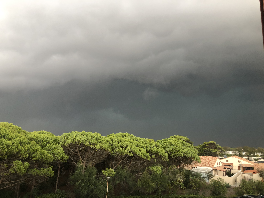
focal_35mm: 28
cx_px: 132
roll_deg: -1.2
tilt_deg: +13.8
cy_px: 99
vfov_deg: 49.7
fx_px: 214
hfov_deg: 63.4
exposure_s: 1/30
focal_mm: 3.99
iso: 32
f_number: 1.8
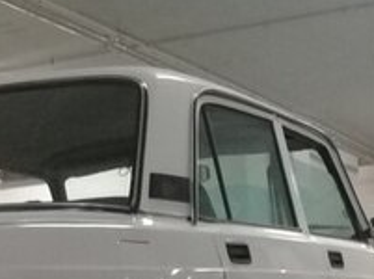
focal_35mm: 102
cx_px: 177
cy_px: 440
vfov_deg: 13.5
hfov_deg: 19.3
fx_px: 1100
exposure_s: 1/17
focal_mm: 3.3
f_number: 2.2
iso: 250
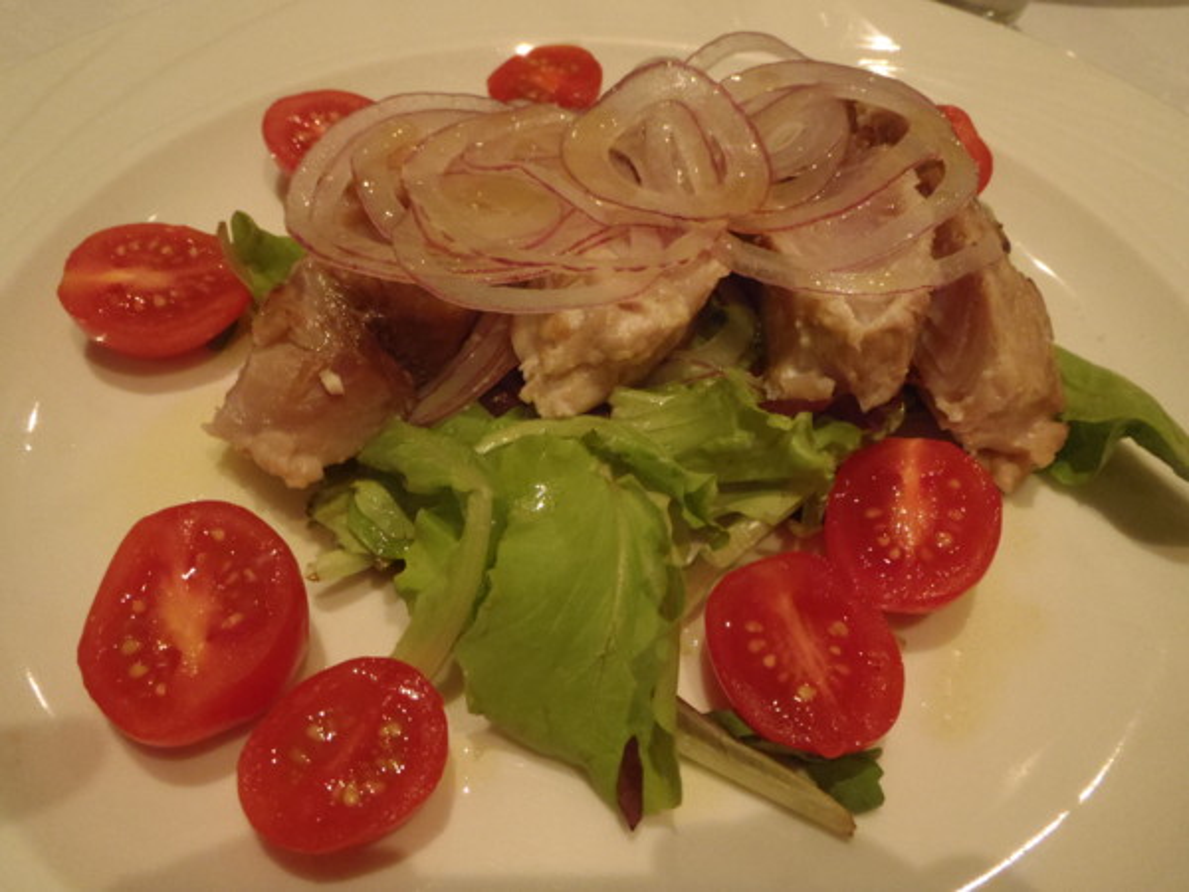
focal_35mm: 28
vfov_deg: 49.7
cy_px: 446
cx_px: 594
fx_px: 962
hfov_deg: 63.4
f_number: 3.9
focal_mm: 5
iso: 400
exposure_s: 1/4
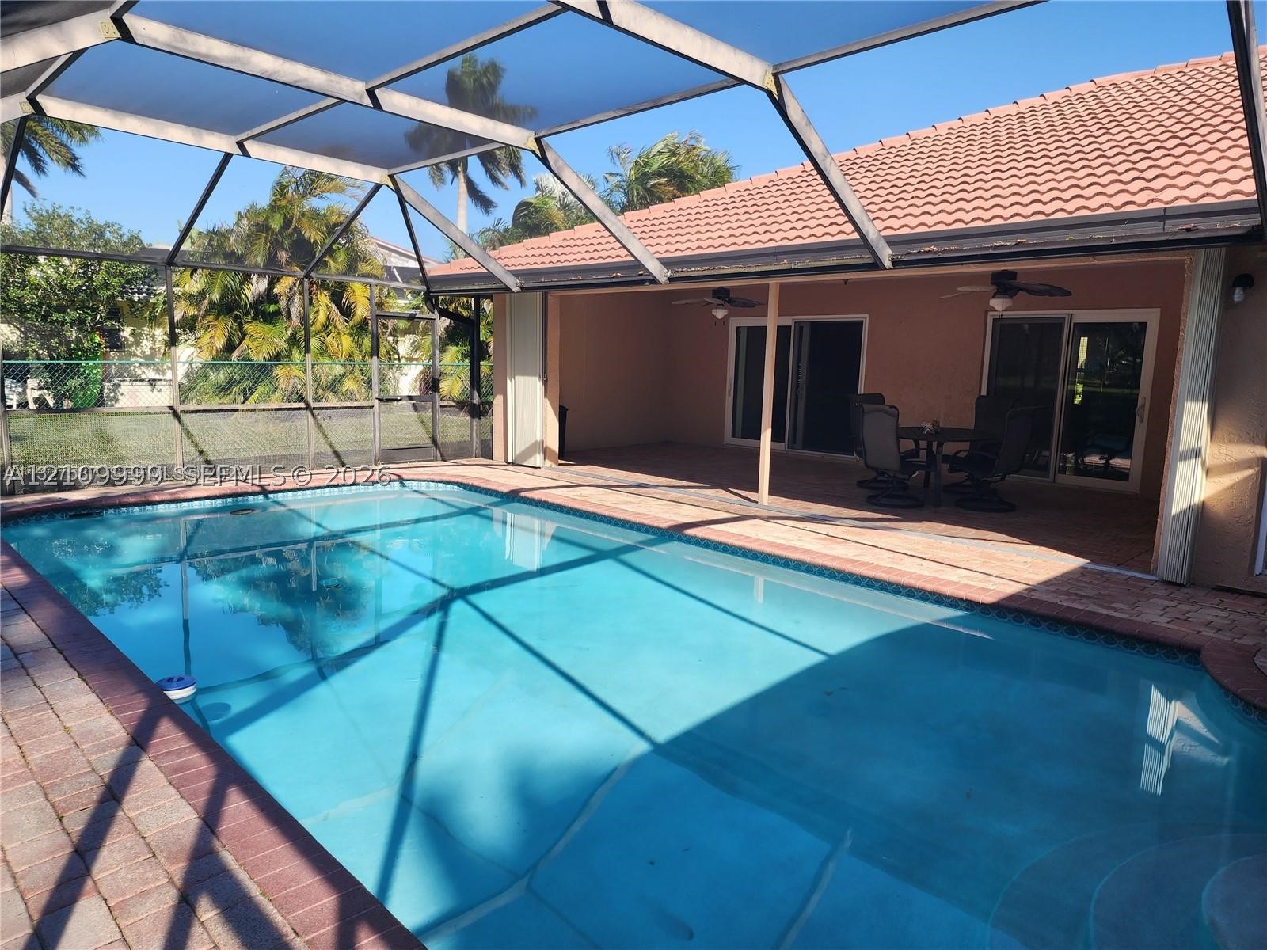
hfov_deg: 73.9
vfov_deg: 58.9
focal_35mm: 23
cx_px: 634
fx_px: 842
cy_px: 475
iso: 12
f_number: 1.8
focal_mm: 6.4
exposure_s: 1/320
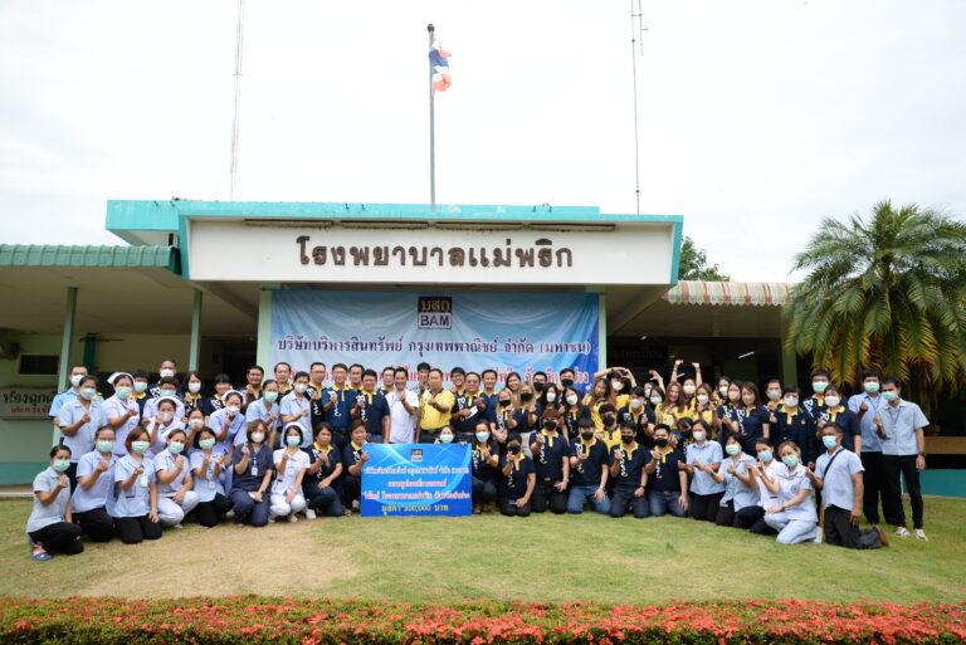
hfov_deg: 60.3
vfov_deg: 42.4
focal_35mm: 31
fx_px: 832
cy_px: 322
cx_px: 483
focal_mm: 31
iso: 100
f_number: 7.1
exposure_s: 1/200
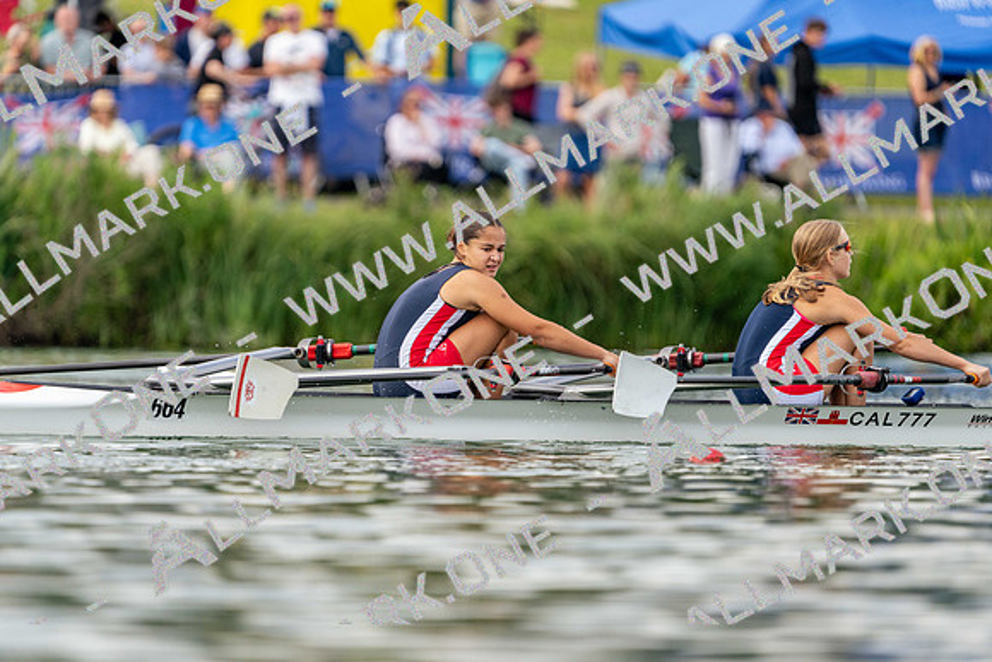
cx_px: 496
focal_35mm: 600
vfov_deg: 2.3
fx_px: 16536
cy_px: 331
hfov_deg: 3.4
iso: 640
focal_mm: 600
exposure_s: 1/1600
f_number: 6.3
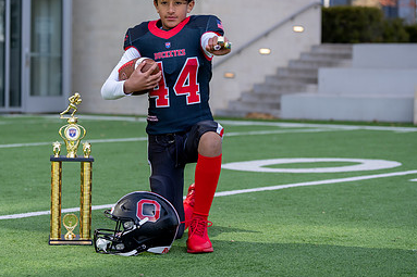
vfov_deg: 12.6
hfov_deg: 18.9
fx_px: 1250
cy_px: 88
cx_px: 170
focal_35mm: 108
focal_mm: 70
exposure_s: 1/500
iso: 100
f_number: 2.8
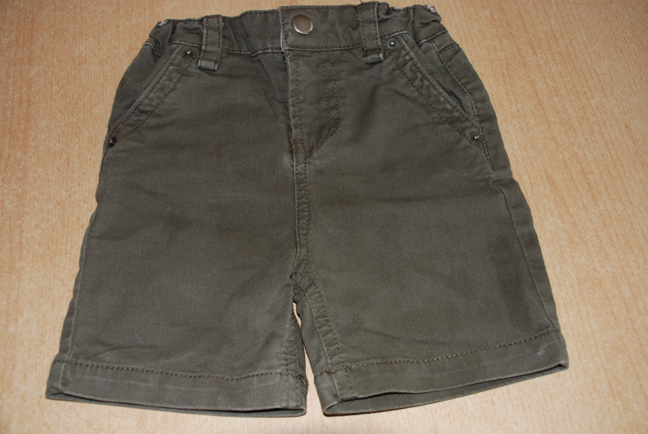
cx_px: 324
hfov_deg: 49.5
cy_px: 217
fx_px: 703
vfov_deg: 34.3
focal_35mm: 39
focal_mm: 26
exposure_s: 1/60
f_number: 4
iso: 200
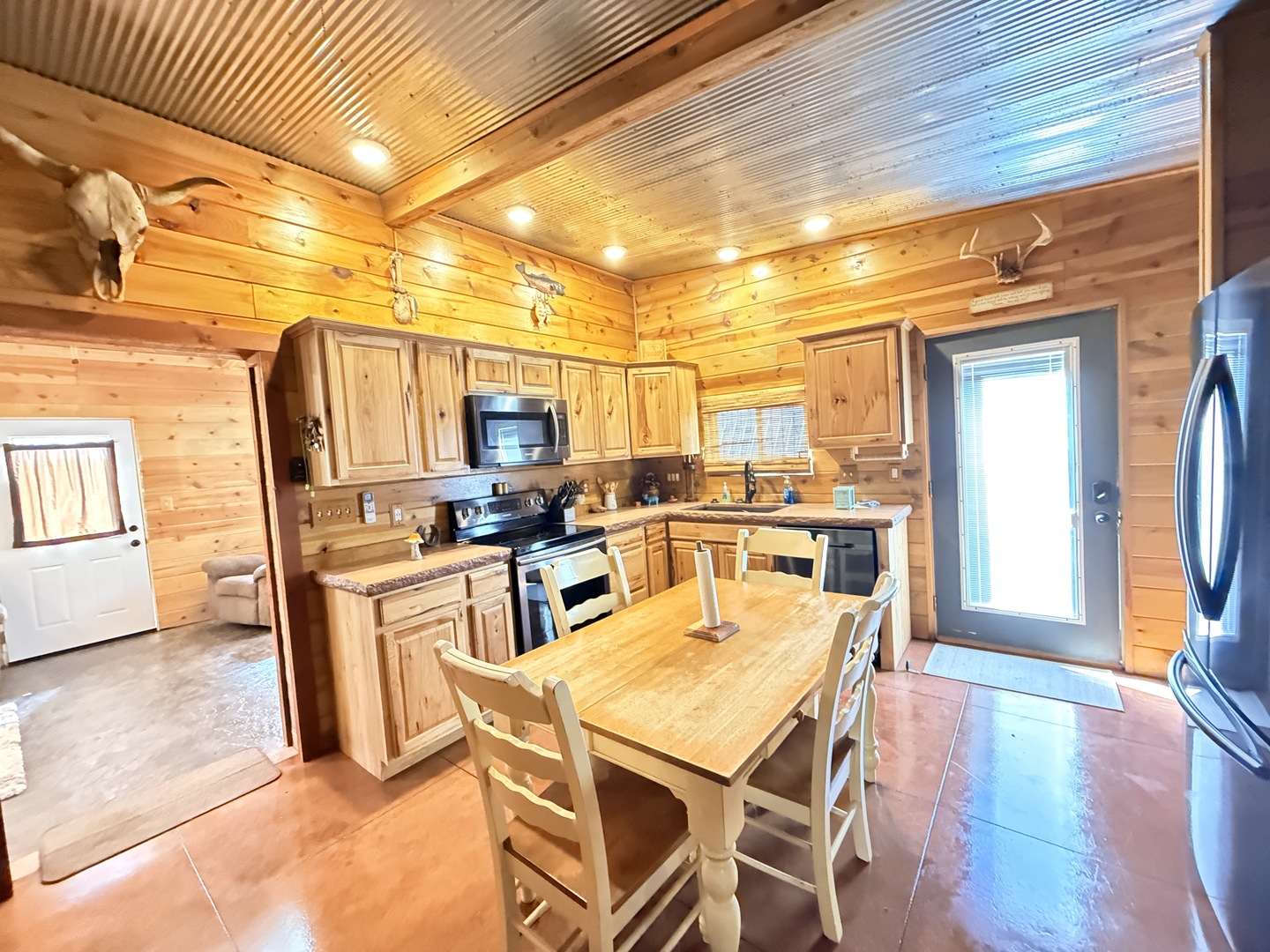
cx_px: 635
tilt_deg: -2.6
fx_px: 514
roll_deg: +4.4
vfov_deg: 85.7
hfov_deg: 102.1
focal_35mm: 14
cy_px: 476
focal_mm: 2.22
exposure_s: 1/30
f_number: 2.2
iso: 2000
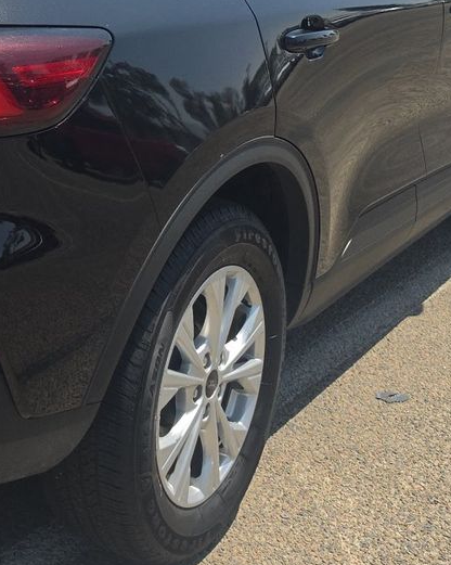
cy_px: 30
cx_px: -40
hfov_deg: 21.1
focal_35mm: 69
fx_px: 1153
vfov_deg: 26.4
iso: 64
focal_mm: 6.5
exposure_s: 1/5445
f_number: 1.4
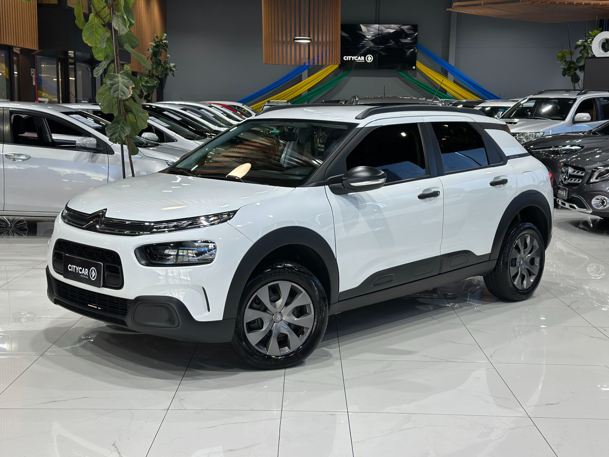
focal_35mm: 49
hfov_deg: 38.9
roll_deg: -0.7
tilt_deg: -8.4
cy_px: 230
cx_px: 299
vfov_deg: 29.7
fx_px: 862
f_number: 1.78
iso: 100
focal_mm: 6.86
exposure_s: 1/120
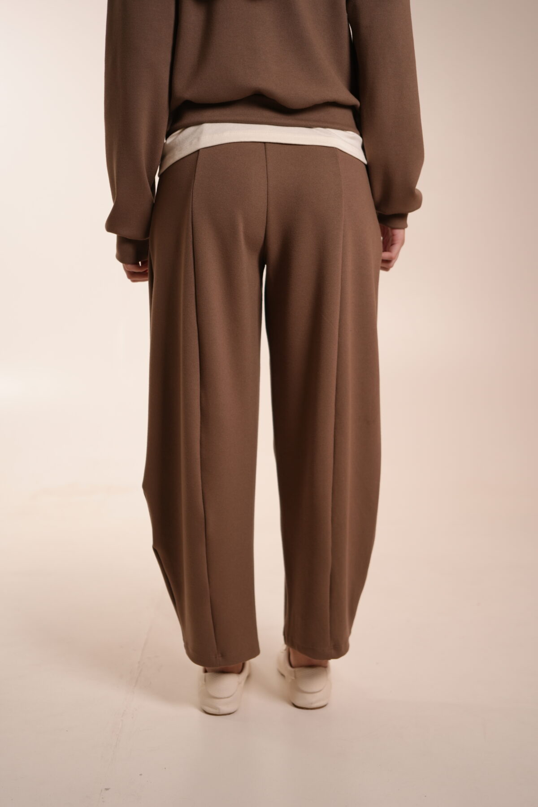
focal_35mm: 50
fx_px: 1121
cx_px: 269
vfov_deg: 39.6
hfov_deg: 27.0
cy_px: 404
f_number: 2.8
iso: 400
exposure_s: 1/125
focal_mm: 50
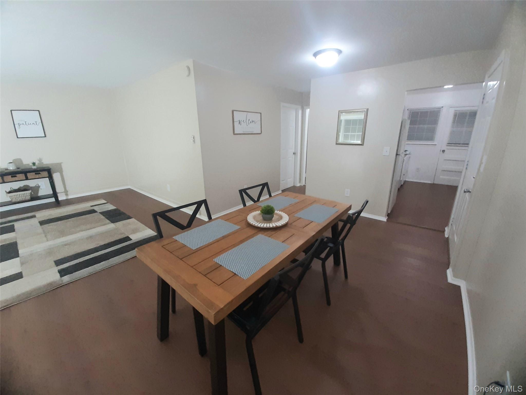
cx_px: 263
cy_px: 198
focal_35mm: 13
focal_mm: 1.42
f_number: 2.2
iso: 160
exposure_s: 1/30
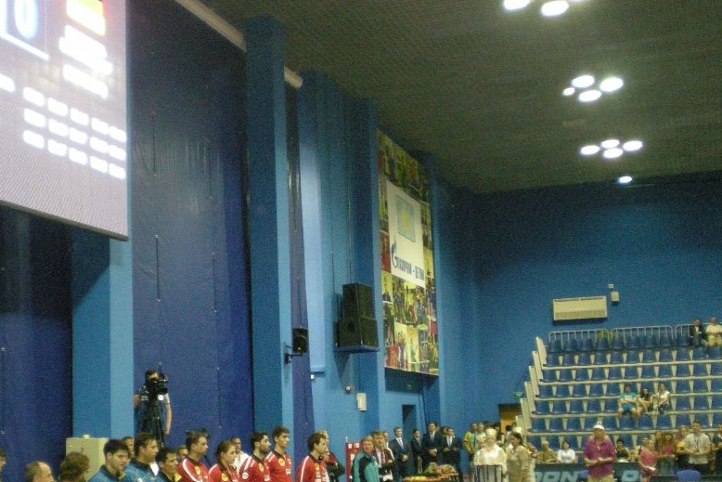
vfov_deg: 25.9
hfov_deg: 38.0
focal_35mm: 52
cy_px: 324
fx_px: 1043
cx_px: 279
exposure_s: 1/60
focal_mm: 6.3
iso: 636
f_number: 3.1
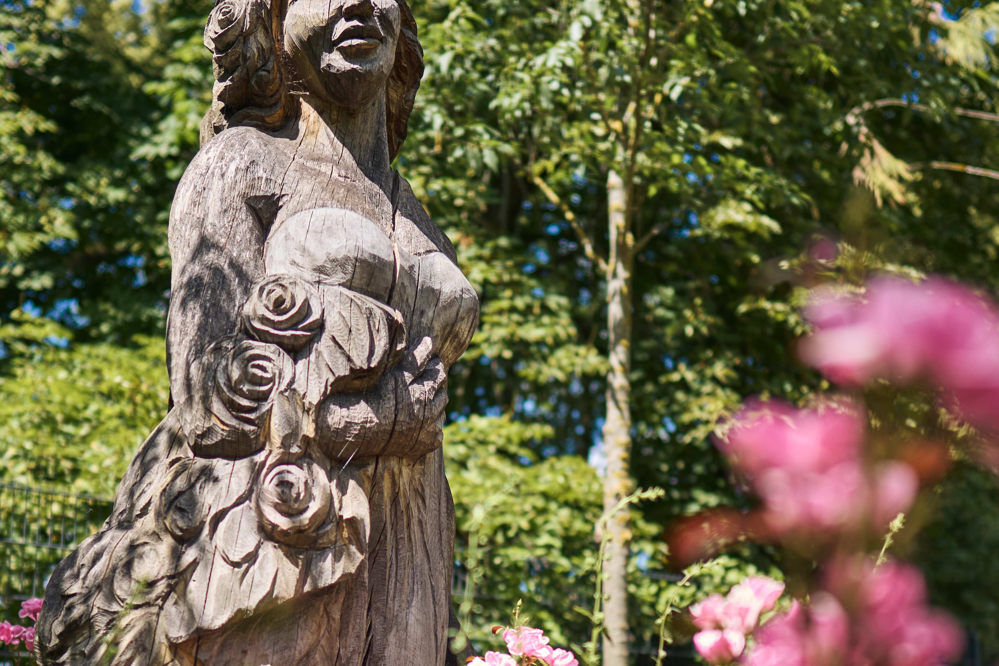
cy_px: 548
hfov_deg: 36.9
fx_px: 1498
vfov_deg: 24.6
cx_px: 512
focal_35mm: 54
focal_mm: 24
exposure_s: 1/2500
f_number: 1.4
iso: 100
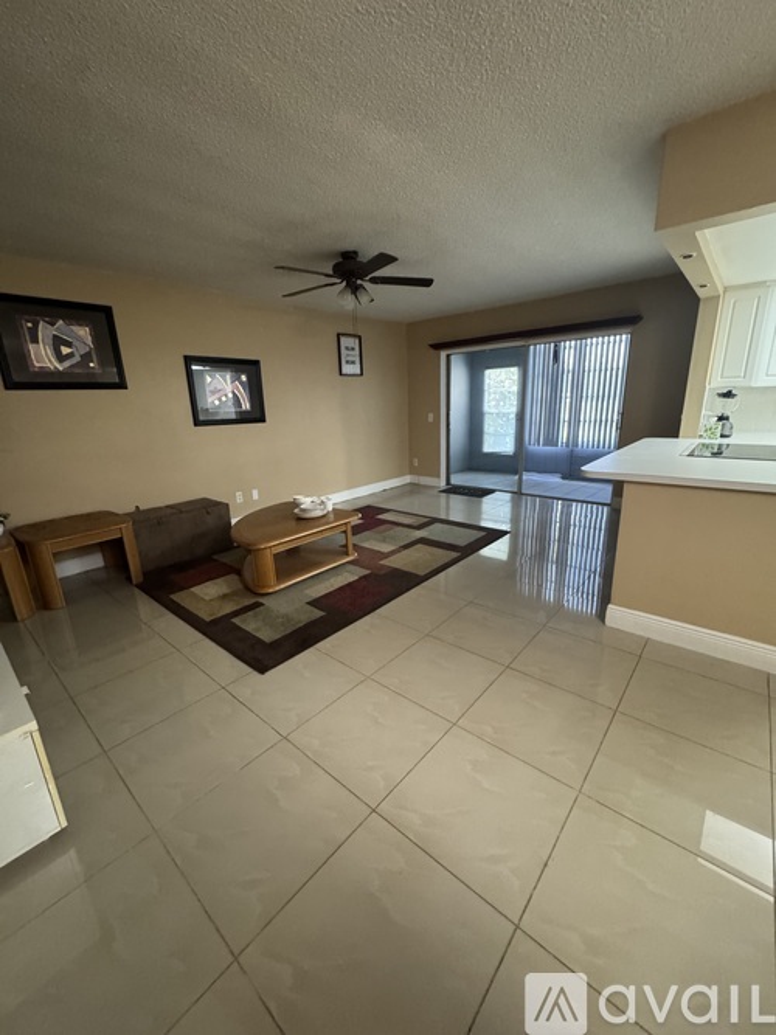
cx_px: 388
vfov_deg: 102.1
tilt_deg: -14.8
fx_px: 419
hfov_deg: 85.7
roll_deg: +1.1
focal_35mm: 14
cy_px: 518
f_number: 2.2
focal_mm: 2.22
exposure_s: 1/40
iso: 800
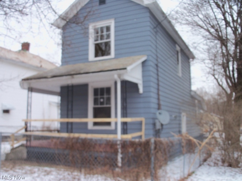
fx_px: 245
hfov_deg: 52.6
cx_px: 121
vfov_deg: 40.7
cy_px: 90
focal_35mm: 35
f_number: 3
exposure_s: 1/125
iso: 80
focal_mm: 6.3
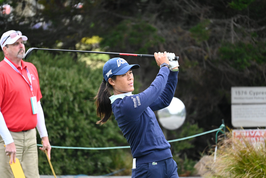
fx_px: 2771
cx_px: 133
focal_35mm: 375
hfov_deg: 5.5
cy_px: 89
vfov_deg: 3.7
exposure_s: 1/4000
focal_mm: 250
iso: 3600
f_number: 6.3
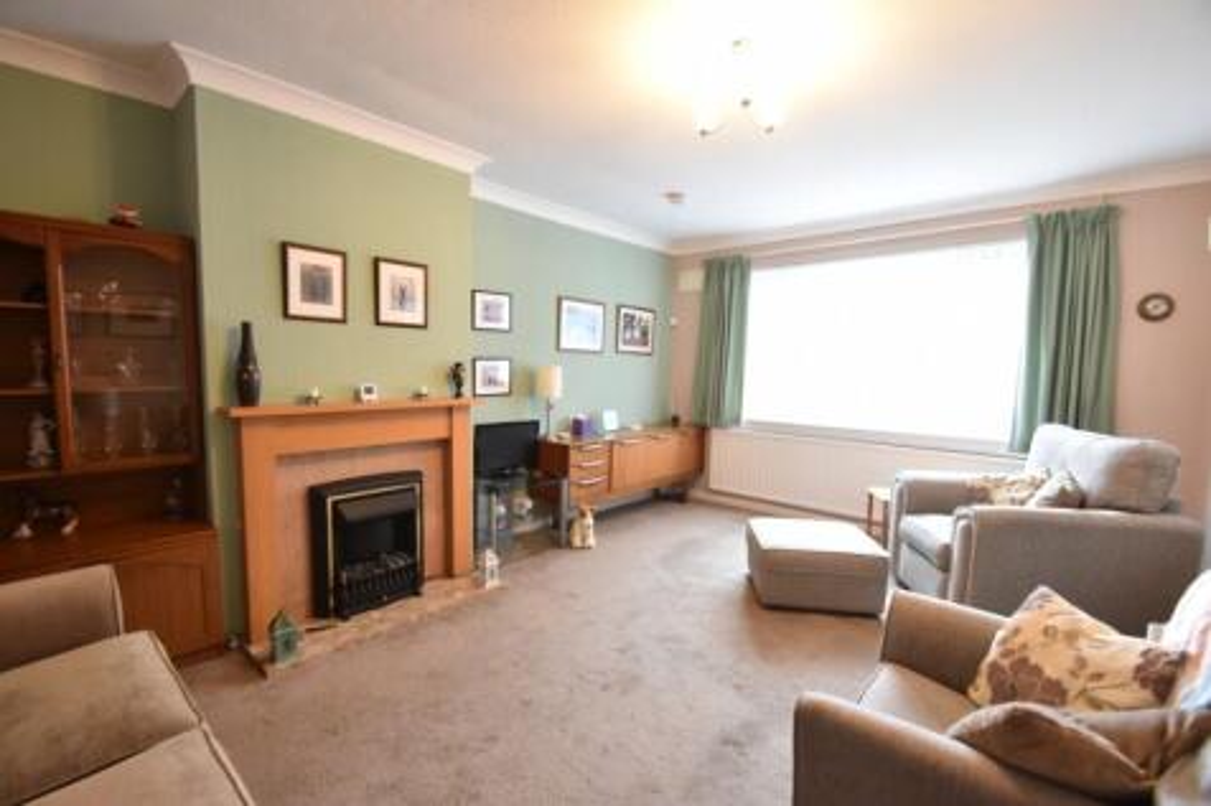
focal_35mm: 15
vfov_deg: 77.3
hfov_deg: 100.4
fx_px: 504
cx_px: 606
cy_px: 403
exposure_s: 1/15
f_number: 5
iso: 1000
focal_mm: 10
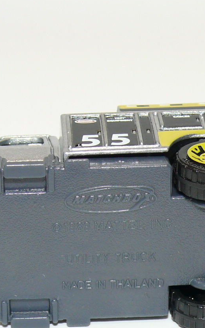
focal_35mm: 151
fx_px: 1350
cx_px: 103
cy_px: 194
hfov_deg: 8.7
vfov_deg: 13.9
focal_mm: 11.2
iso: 100
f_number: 4
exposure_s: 1/30
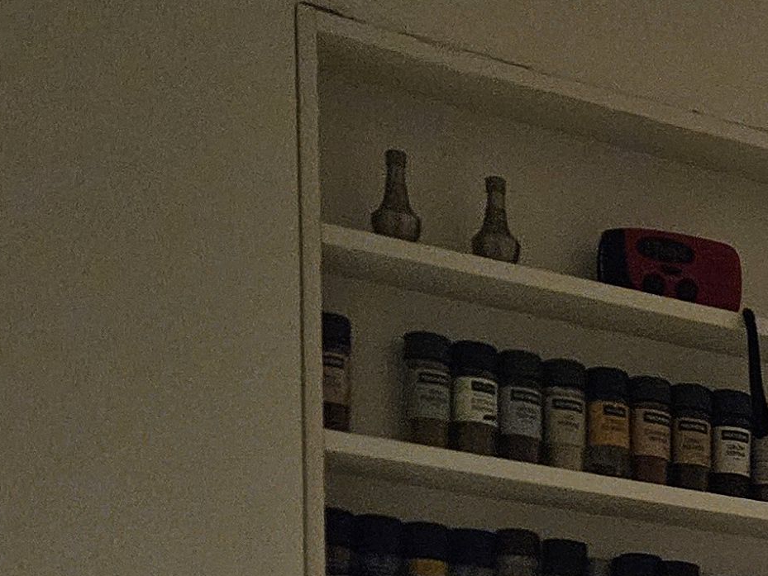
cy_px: 1117
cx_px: 1066
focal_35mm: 99
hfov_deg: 18.2
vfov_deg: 13.1
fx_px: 2197
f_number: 1.8
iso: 1000
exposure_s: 1/100
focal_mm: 5.4
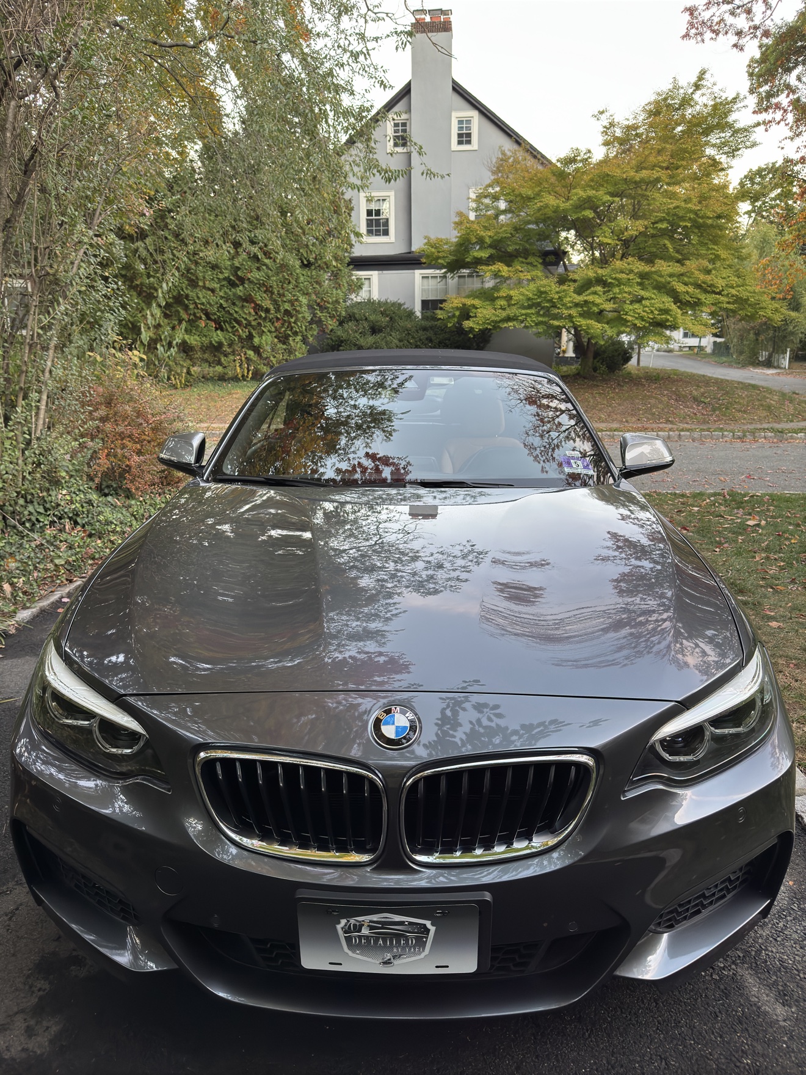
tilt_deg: -13.0
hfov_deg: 56.8
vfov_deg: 71.6
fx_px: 745
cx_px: 403
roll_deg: +0.4
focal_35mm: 24
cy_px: 538
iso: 250
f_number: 1.78
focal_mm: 6.76
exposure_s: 1/60
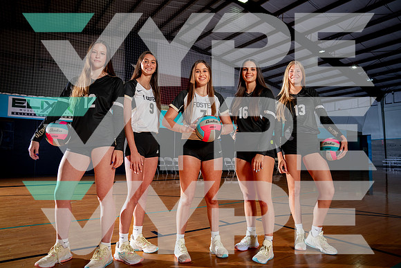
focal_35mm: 24
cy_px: 134
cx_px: 200
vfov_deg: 52.7
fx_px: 270
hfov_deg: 73.1
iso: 250
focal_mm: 24
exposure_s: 1/200
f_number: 5
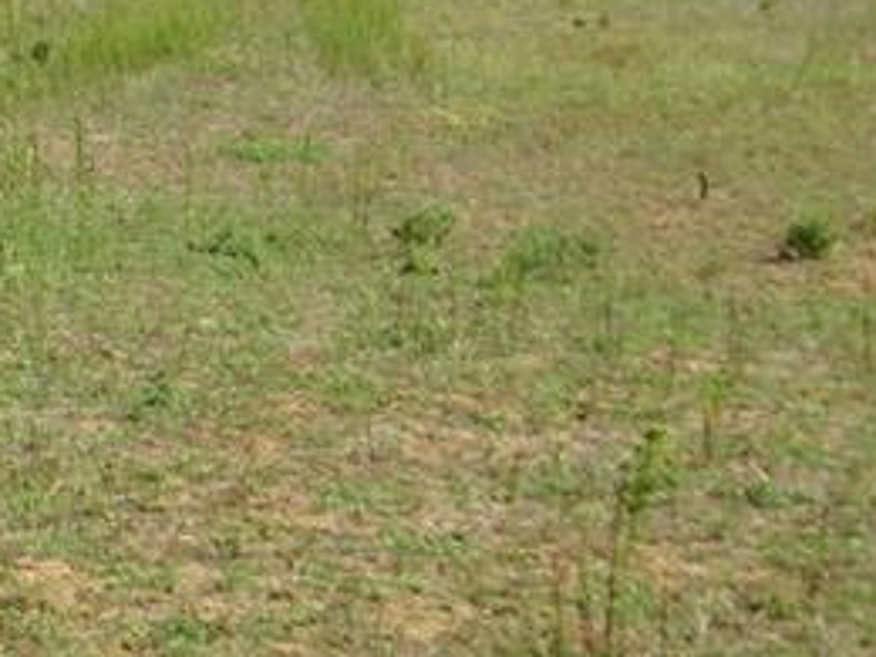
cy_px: 172
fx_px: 3391
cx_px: 74
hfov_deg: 14.6
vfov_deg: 11.0
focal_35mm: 134
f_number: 7.2
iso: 80
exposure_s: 1/250
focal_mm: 6
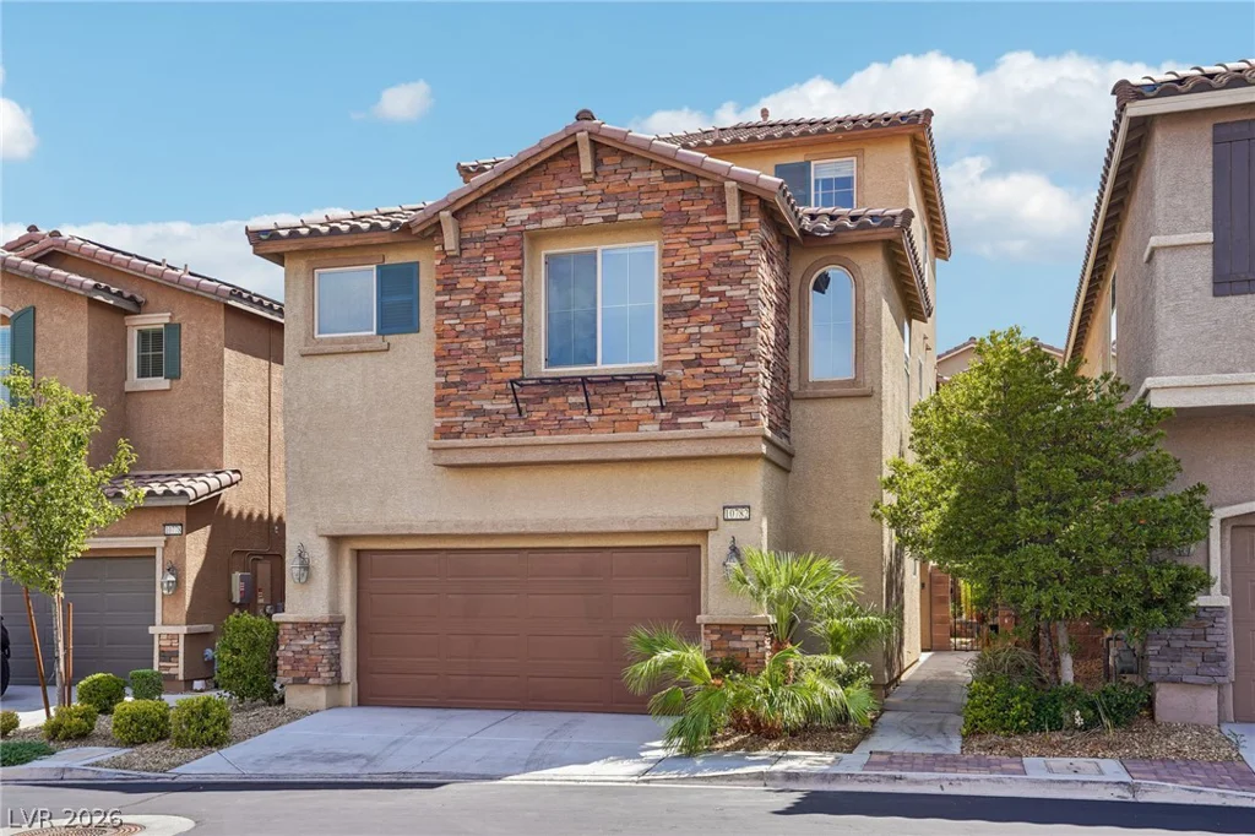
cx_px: 628
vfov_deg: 37.8
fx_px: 1220
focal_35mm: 35
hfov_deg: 54.4
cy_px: 418
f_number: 8
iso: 100
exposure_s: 1/125
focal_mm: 35
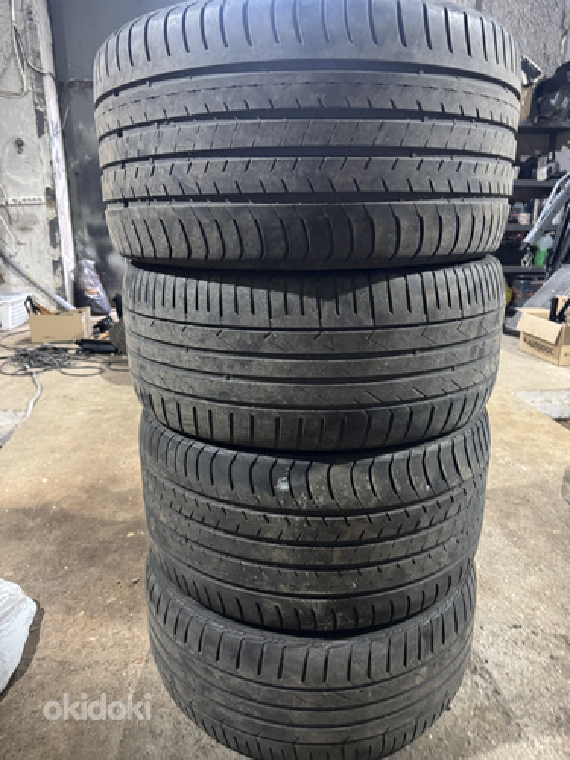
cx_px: 285
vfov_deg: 71.6
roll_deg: +0.3
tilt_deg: -15.5
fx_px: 527
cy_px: 380
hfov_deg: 56.8
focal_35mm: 24
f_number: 1.78
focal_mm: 6.76
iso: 800
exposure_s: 1/33
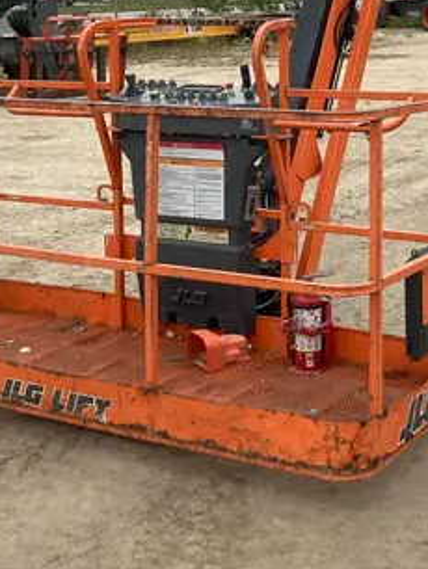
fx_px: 1103
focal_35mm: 67
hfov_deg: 21.8
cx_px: 316
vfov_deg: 28.5
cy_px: 139
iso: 20
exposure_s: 1/133
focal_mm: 3.99
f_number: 1.8
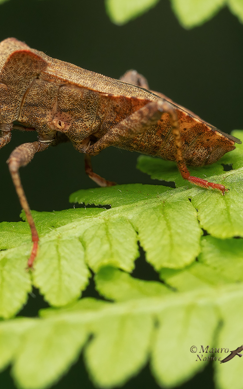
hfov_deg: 4.7
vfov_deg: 7.5
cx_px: -35
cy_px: 145
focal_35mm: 278
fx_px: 2945
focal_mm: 90
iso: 500
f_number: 9
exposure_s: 1/125
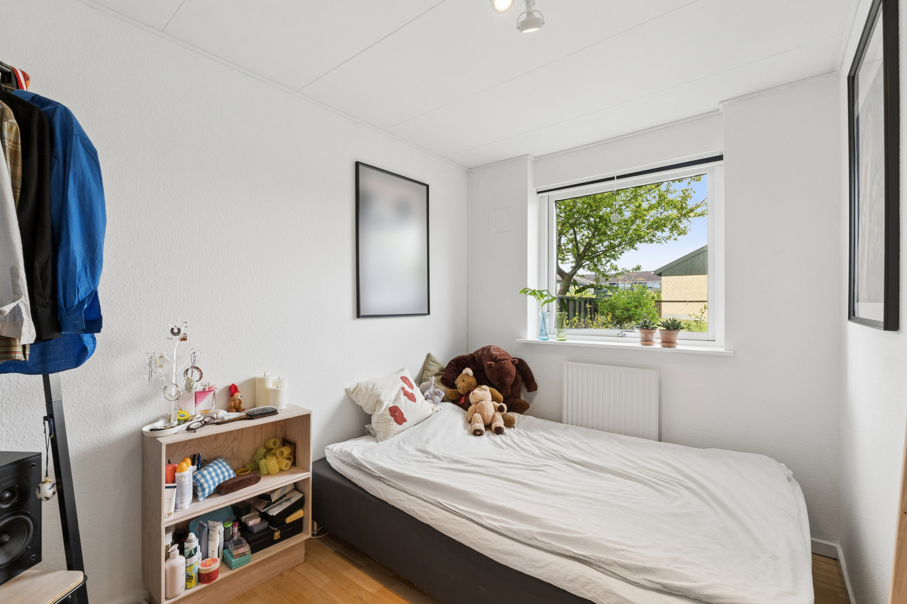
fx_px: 397
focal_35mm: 16
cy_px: 302
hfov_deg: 97.6
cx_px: 454
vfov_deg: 74.6
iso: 200
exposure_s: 1/40
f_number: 8
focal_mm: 10.5
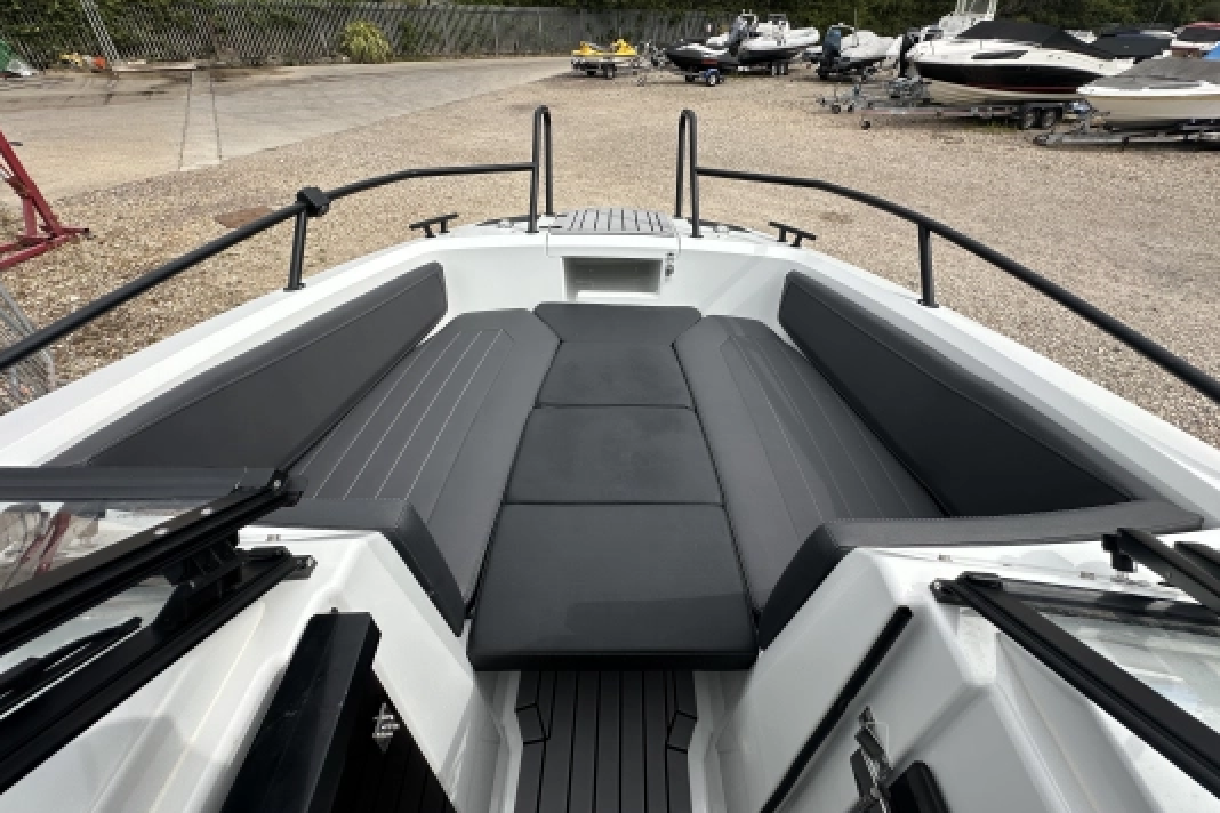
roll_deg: -1.8
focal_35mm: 15
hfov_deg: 100.4
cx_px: 610
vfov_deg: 77.1
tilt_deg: -34.7
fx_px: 508
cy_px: 367
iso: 40
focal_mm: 2.22
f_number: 2.2
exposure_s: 1/1667
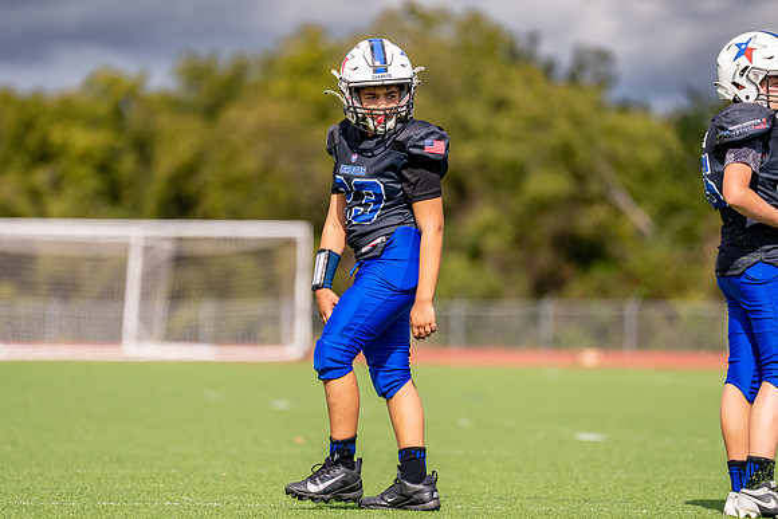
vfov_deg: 4.7
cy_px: 282
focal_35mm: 290
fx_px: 6270
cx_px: 338
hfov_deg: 7.1
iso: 250
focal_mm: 200
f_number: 2.8
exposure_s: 1/8000
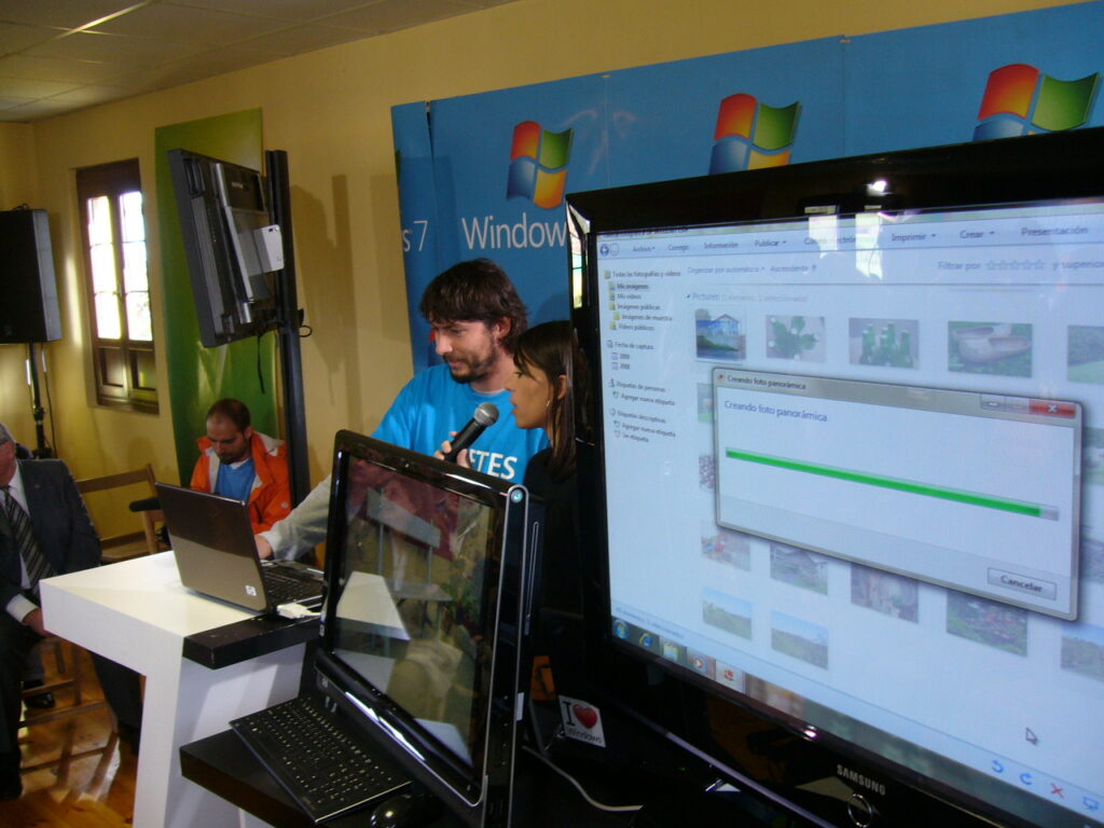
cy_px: 414
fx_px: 1116
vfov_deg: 40.7
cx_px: 552
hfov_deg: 52.6
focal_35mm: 35
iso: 100
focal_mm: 5.8
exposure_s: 1/25
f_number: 2.8
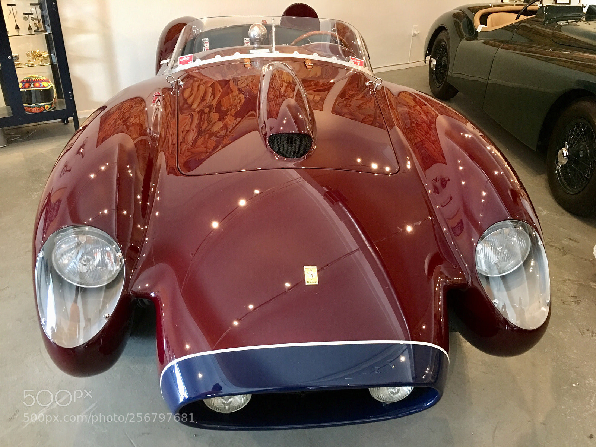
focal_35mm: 29
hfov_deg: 61.7
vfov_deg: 48.2
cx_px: 298
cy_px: 224
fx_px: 499
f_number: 2.2
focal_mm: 4.15
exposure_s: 1/4
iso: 50
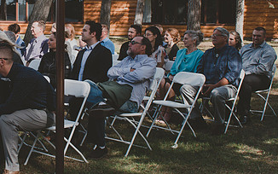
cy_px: 43
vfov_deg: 19.0
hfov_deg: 29.4
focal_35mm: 68
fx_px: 515
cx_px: 49
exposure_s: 1/320
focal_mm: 25
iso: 200
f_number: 9
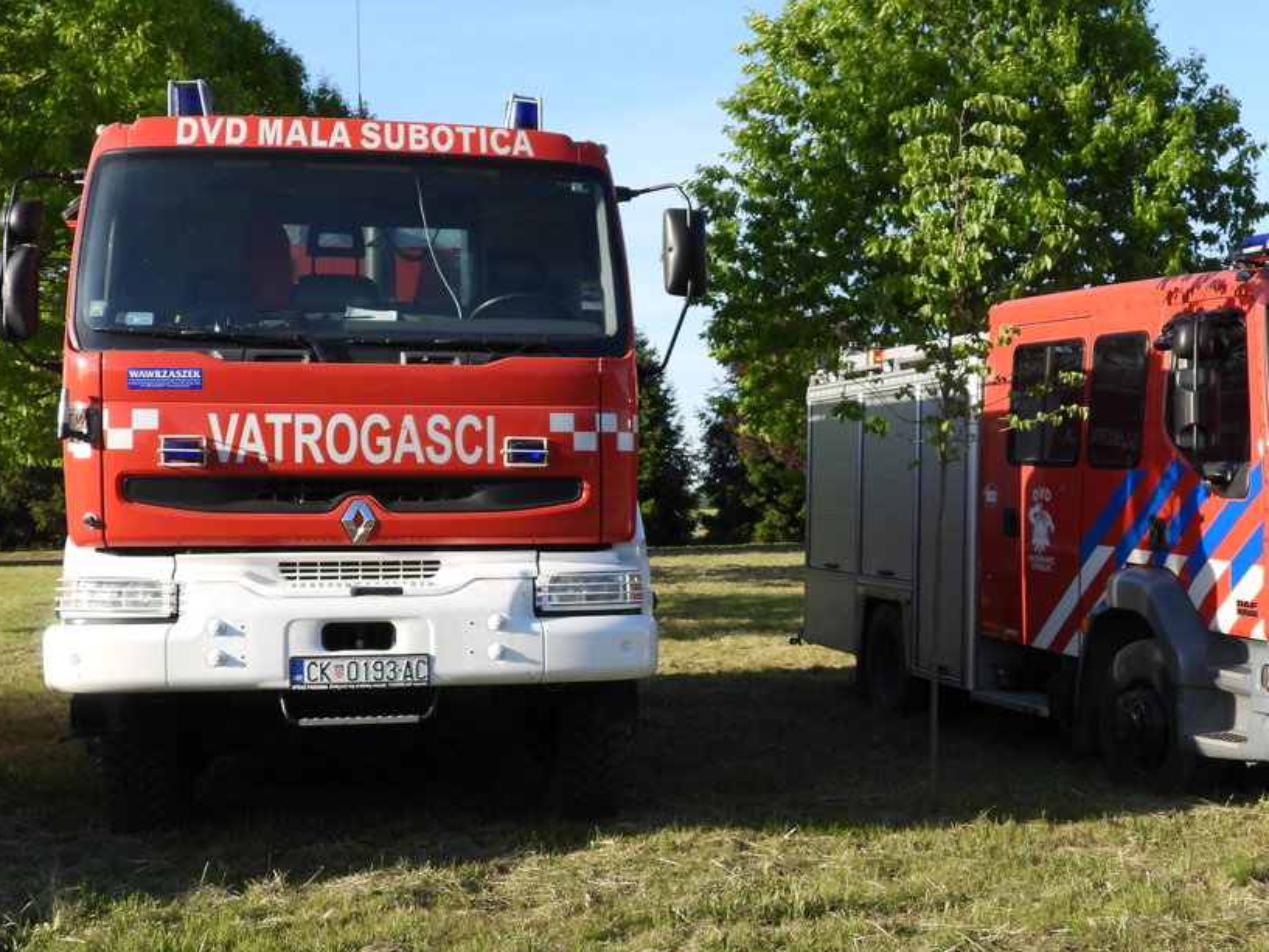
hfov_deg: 40.1
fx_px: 1723
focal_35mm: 47
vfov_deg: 30.8
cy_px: 548
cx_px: 811
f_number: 3.2
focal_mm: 5.8
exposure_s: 1/640
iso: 100
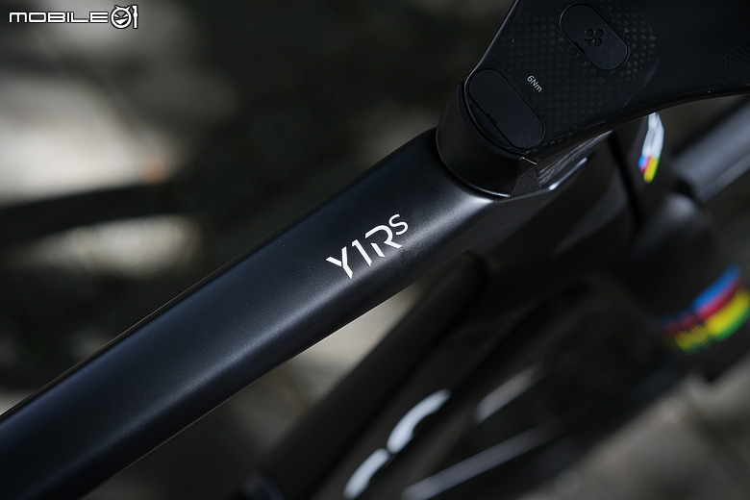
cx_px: 375
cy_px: 250
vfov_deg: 24.6
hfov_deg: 36.2
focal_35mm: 55
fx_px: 1146
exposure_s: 1/125
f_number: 4
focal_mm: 55
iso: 100
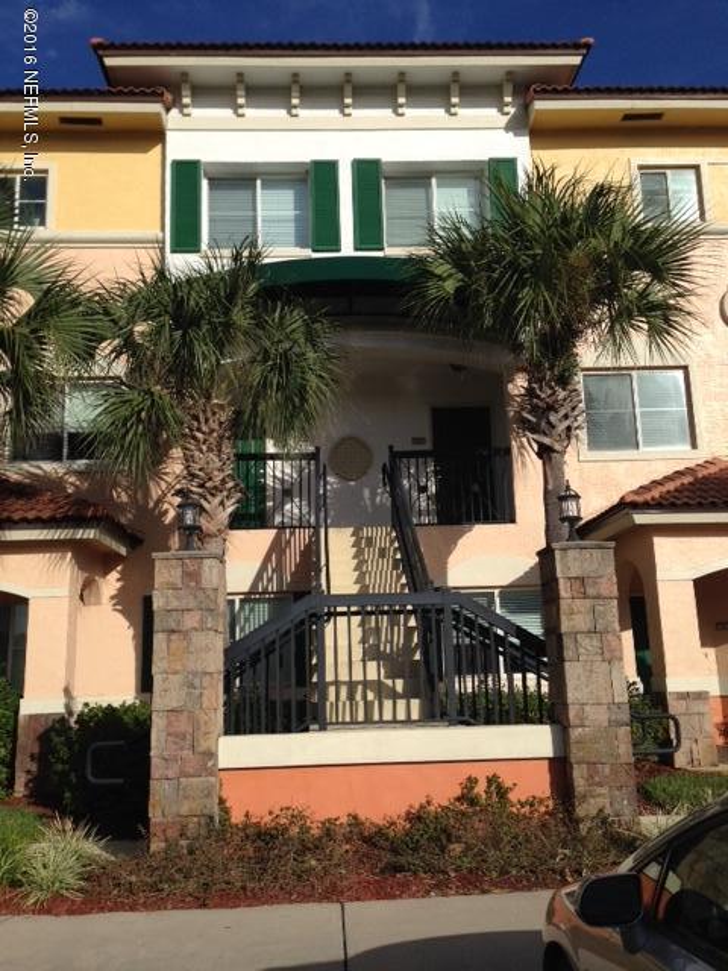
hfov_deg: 42.9
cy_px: 486
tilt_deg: +13.1
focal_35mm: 33
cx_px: 364
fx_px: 925
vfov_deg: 55.4
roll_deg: +2.0
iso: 50
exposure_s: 1/2857
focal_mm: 4.12
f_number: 2.4
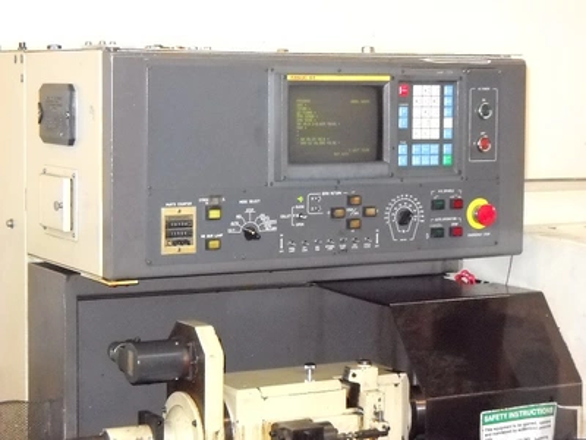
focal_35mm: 90
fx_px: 1524
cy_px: 220
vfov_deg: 16.4
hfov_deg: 21.8
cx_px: 293
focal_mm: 14.9
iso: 1083
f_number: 4.8
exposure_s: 1/60
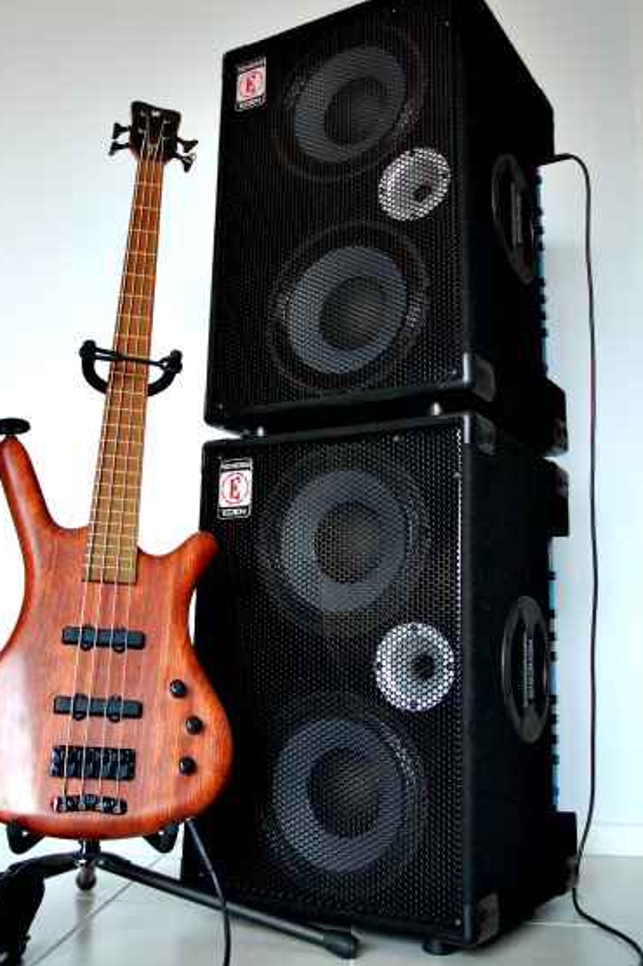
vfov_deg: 50.7
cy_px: 443
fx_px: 1019
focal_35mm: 38
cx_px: 276
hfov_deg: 35.0
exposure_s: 1/50
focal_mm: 22
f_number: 3.8
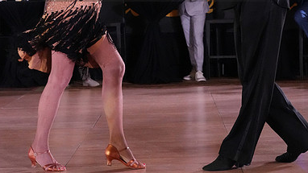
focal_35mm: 124
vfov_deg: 9.7
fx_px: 1013
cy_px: -25
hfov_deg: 17.3
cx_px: 154
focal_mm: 52
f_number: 5.6
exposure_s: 1/400
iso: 8000
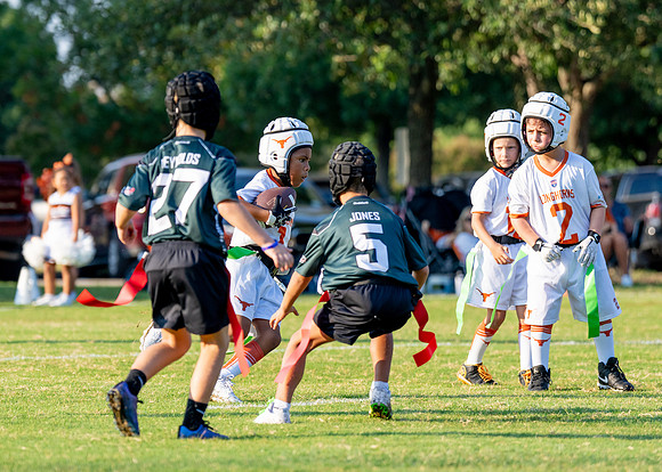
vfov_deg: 6.8
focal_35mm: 212
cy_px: 166
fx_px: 3987
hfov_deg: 9.5
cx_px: 266
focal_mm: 128
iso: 200
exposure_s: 1/2000
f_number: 2.8
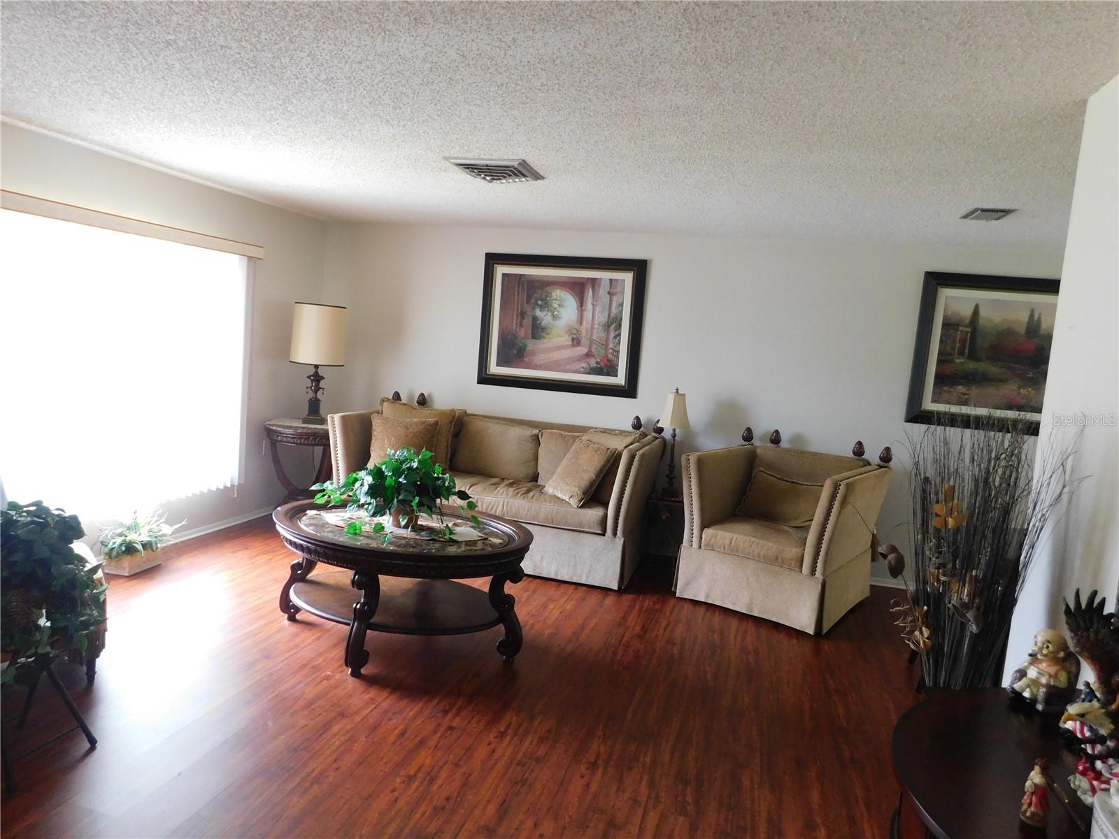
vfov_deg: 58.9
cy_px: 420
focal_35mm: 23
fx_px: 744
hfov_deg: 73.9
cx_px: 560
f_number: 3
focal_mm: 4
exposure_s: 1/25
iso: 400
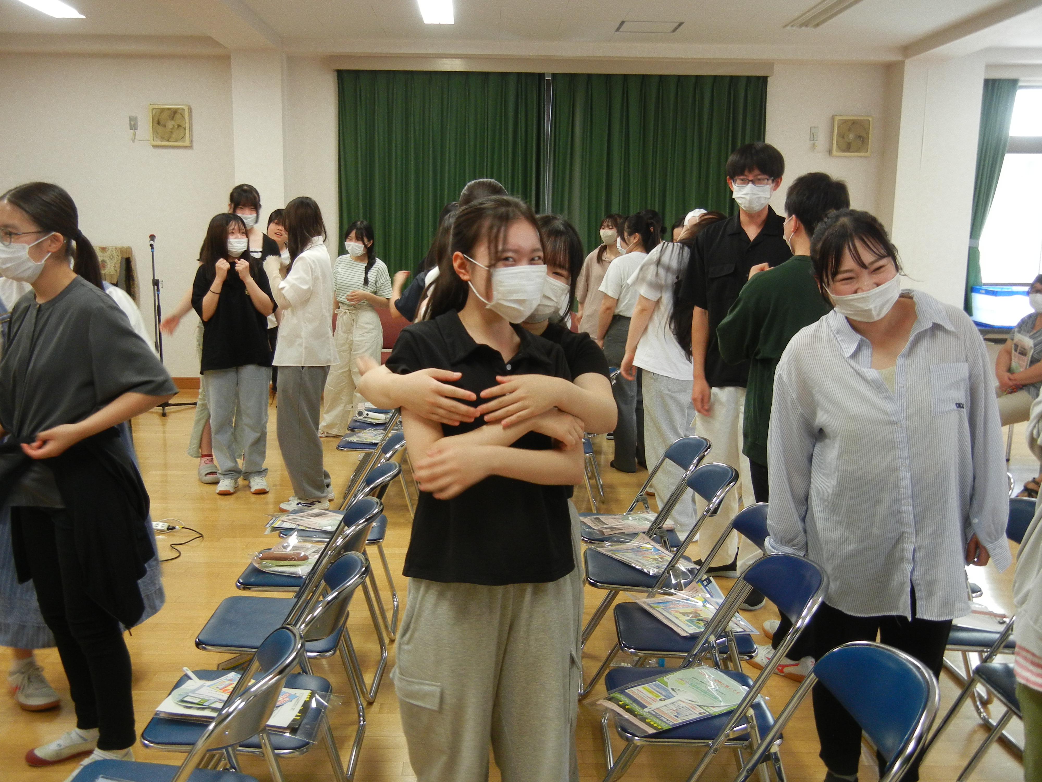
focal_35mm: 34
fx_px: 1023
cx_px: 521
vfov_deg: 41.8
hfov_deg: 54.0
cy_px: 391
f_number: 3.6
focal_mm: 6.2
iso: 280
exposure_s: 1/30
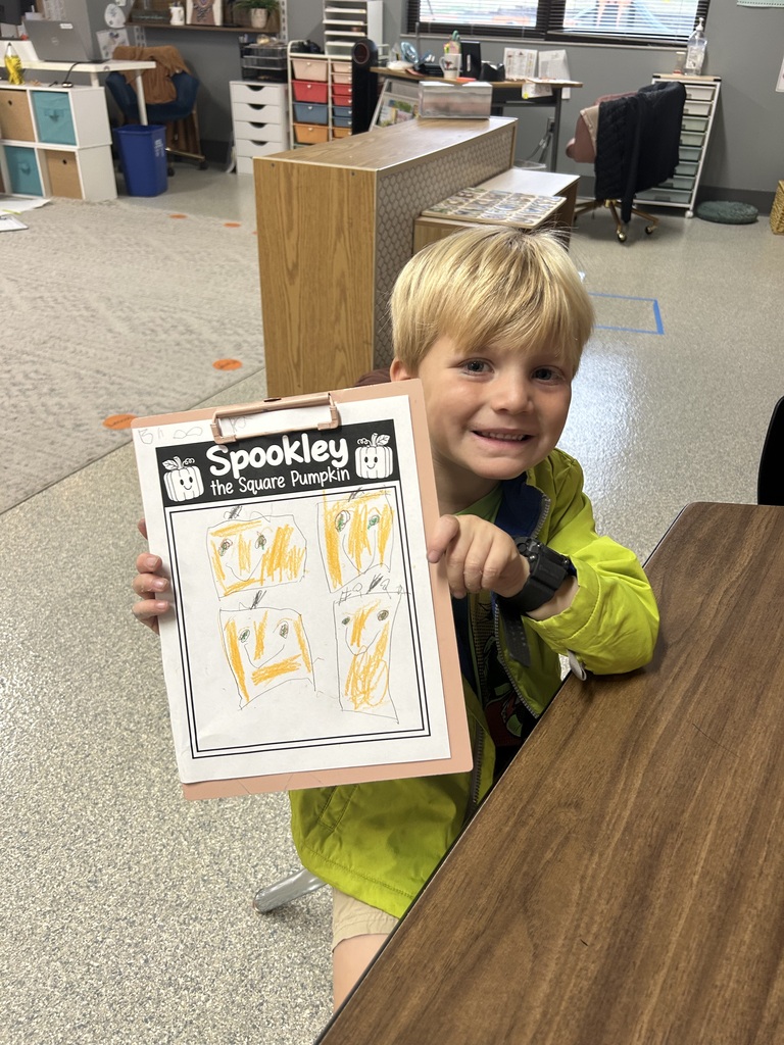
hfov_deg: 53.1
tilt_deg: -32.7
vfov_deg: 67.3
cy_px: 522
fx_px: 785
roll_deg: -1.1
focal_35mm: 26
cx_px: 392
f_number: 1.5
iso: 125
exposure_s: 1/120
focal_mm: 5.7
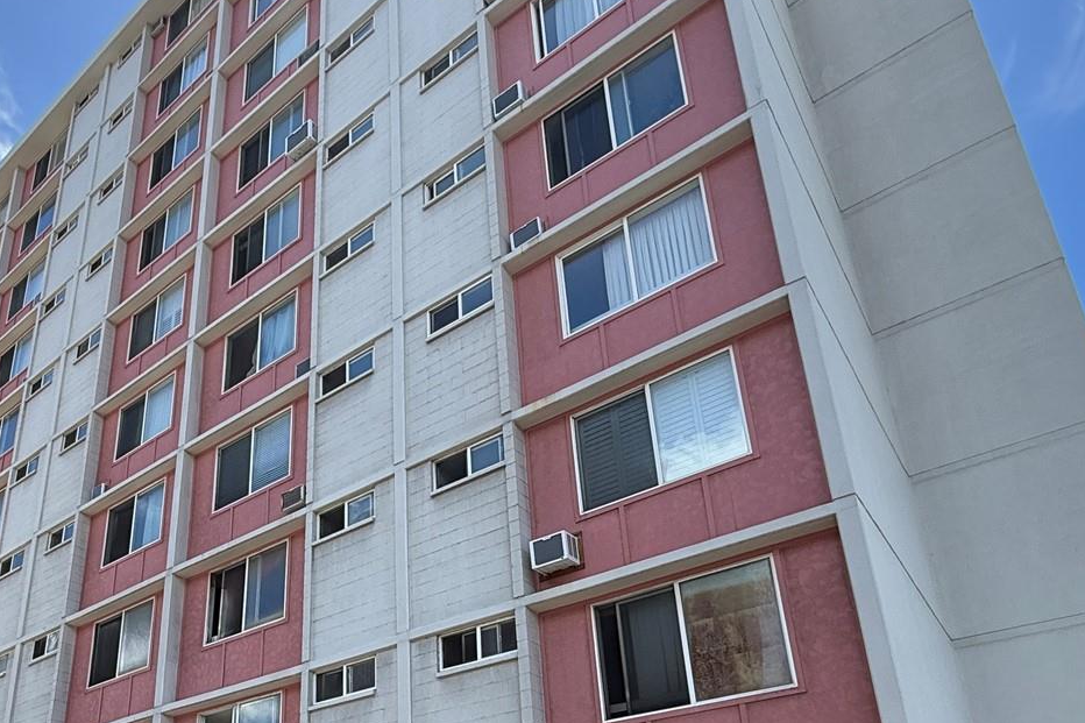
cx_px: 444
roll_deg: +0.3
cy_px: 533
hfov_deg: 70.9
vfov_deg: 49.4
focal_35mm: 25
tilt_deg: +21.6
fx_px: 753
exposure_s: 1/651
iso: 50
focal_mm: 2.22
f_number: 2.2
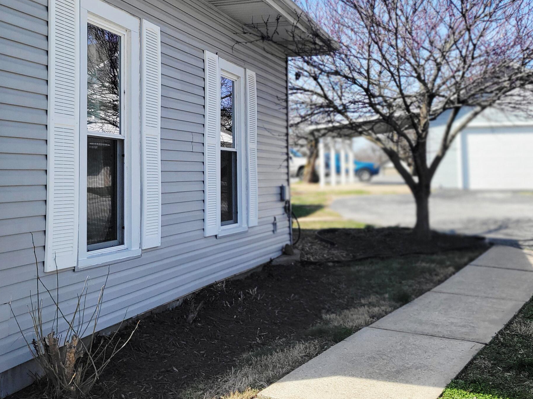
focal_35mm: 43
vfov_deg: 33.3
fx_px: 662
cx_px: 176
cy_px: 136
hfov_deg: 43.2
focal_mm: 5.4
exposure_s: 1/2000
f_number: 1.8
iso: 40
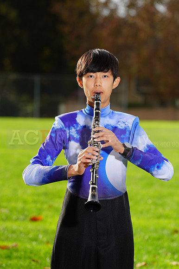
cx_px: 90
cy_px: 134
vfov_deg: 8.9
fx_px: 1732
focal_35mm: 232
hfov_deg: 5.9
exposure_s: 1/200
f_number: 7.1
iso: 100
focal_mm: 232
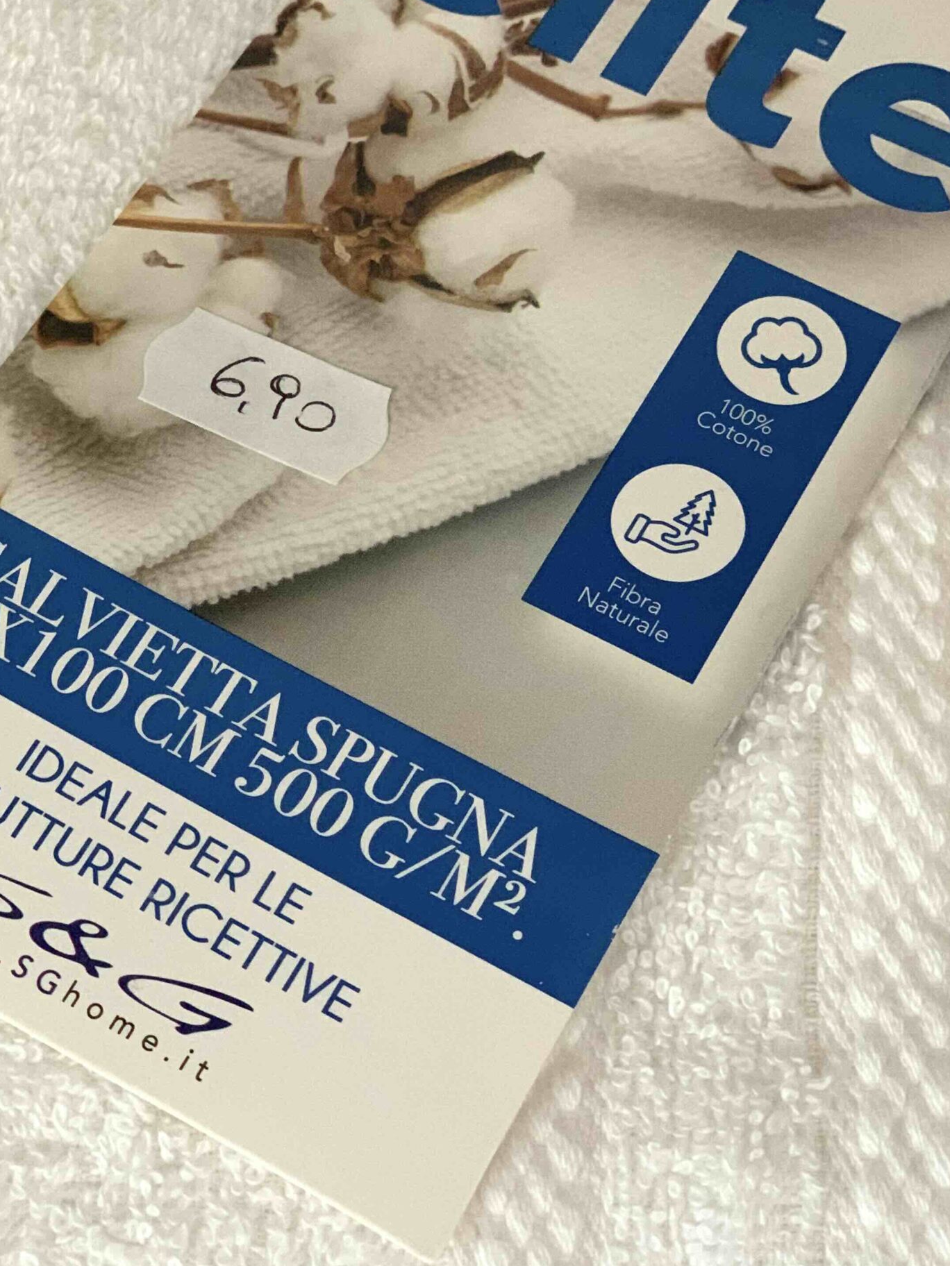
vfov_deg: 26.7
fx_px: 2671
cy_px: 583
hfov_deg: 20.2
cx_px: 410
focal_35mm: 73
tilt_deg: -66.9
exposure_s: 1/60
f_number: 2.4
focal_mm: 6
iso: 320
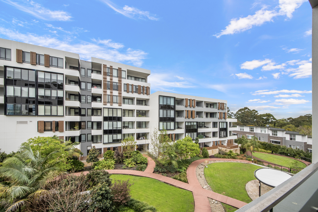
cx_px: 159
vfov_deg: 90.0
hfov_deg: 112.6
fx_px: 106
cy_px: 106
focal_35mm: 12
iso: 320
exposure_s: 1/100
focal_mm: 12
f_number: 18
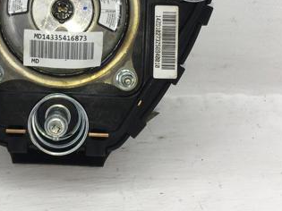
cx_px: 73
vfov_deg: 24.2
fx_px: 480
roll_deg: -1.6
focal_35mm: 59
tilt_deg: -21.3
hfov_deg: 32.1
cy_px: 25
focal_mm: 4.15
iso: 25
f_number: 2.2
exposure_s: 1/293
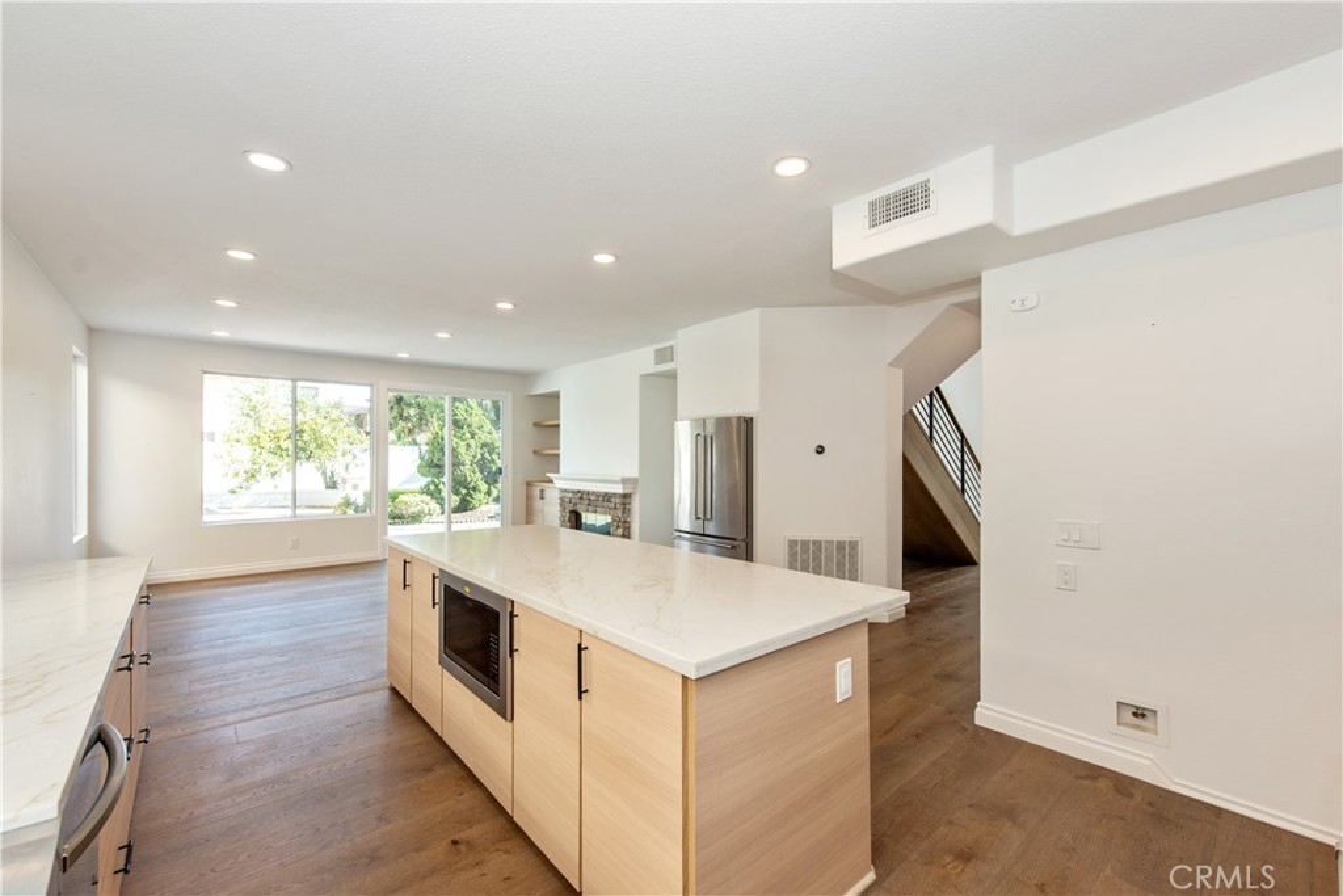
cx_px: 672
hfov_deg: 100.4
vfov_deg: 77.3
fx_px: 560
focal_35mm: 15
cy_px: 448
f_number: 5.6
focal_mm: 15
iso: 360
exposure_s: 1/125
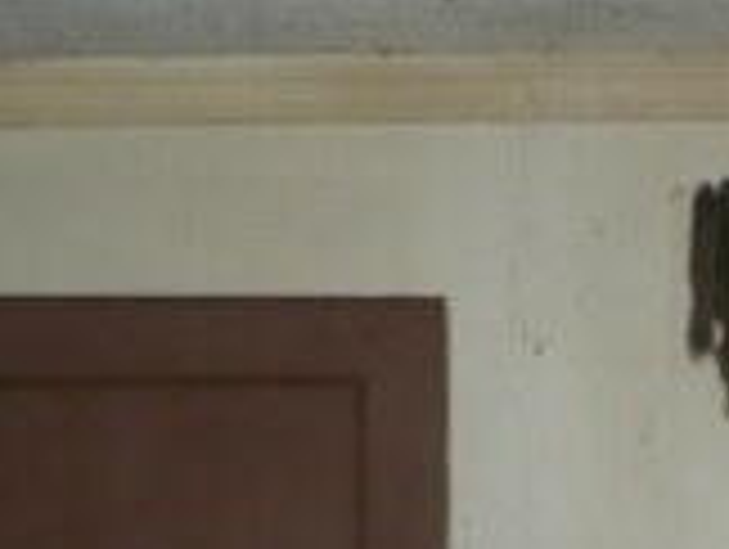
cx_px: 927
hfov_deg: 13.1
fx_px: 3079
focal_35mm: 146
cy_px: 932
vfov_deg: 9.8
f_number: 2.8
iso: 250
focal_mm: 6.1
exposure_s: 1/30
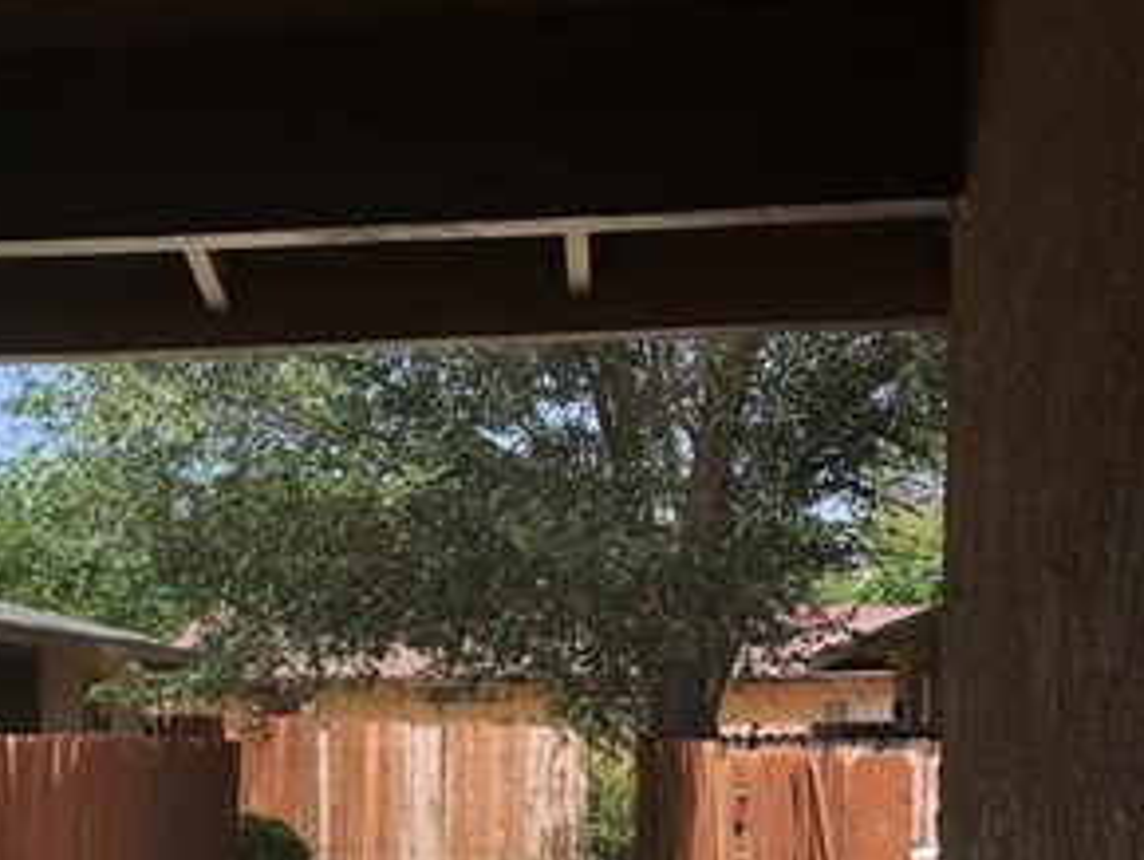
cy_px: 805
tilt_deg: -1.1
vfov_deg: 22.3
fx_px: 2117
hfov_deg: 29.5
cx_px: 221
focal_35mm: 64
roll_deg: +0.6
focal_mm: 4.15
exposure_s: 1/1326
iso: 25
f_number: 2.2
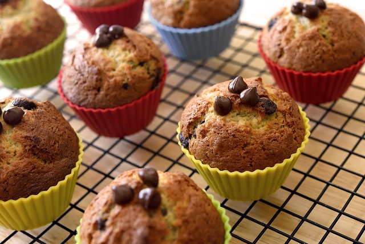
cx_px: 182
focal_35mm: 60
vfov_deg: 22.6
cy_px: 122
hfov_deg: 33.4
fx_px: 608
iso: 1000
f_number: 7.1
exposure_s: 1/50
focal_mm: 60
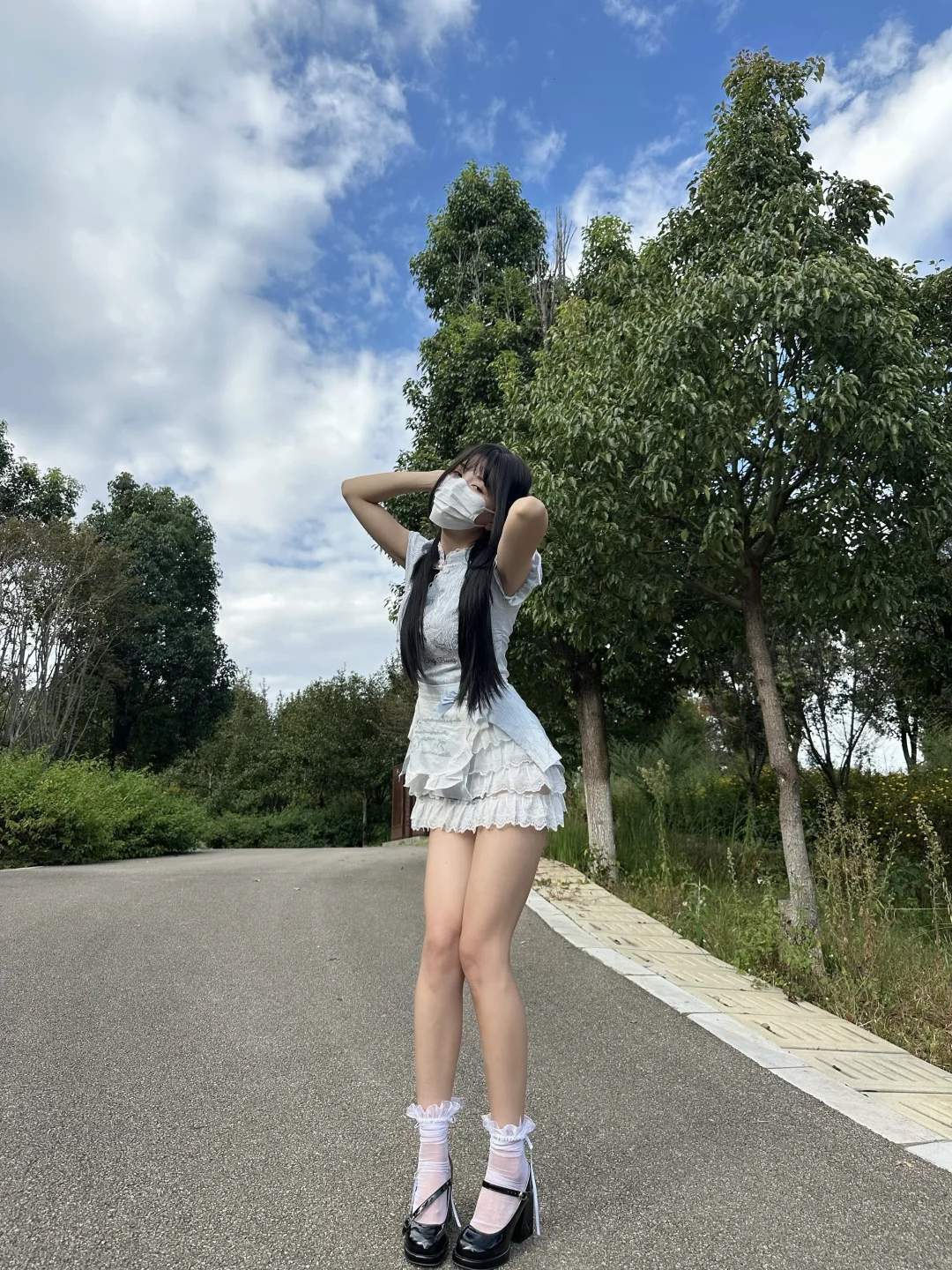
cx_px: 476
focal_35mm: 26
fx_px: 953
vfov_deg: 67.3
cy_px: 635
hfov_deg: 53.1
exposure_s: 1/60
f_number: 1.5
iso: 125
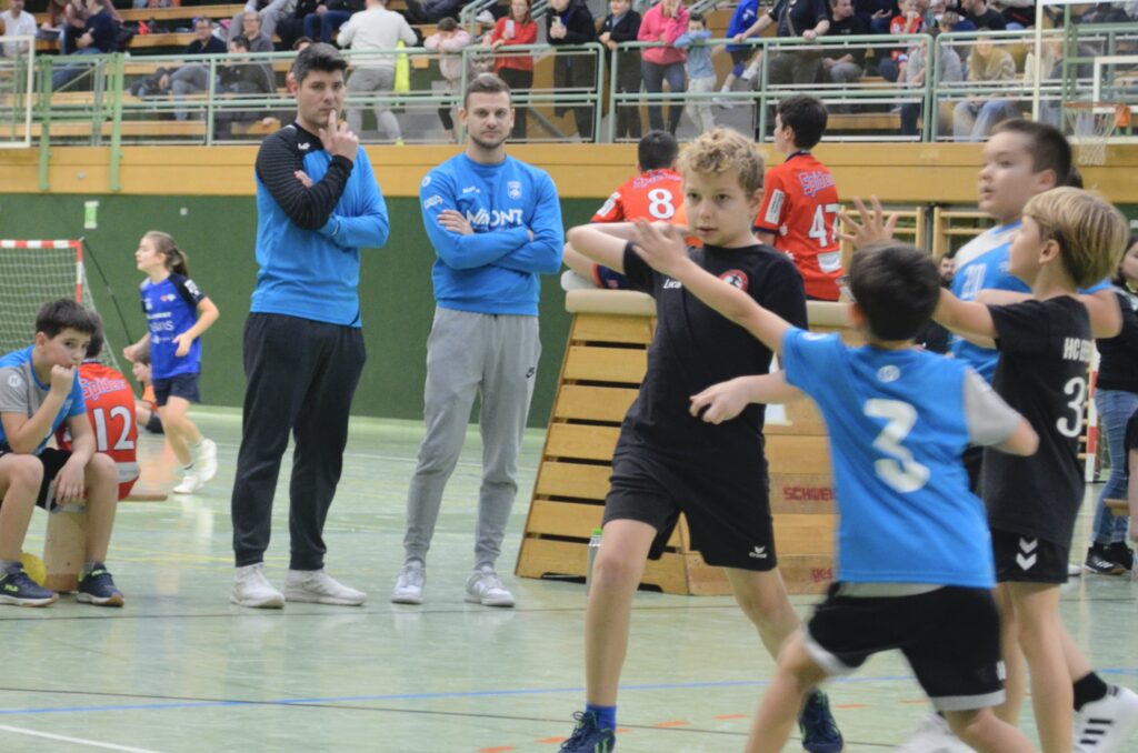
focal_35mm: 82
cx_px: 569
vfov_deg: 16.5
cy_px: 376
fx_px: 2602
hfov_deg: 24.7
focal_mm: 55
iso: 1600
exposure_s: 1/100
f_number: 5.6
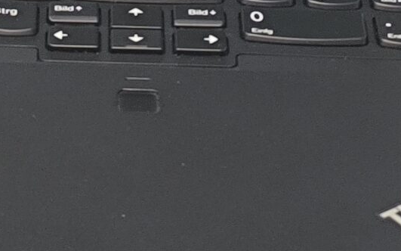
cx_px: -88
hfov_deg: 8.8
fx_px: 2568
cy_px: -330
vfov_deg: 5.4
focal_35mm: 235
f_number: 1.65
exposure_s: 1/100
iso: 160
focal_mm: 6.14
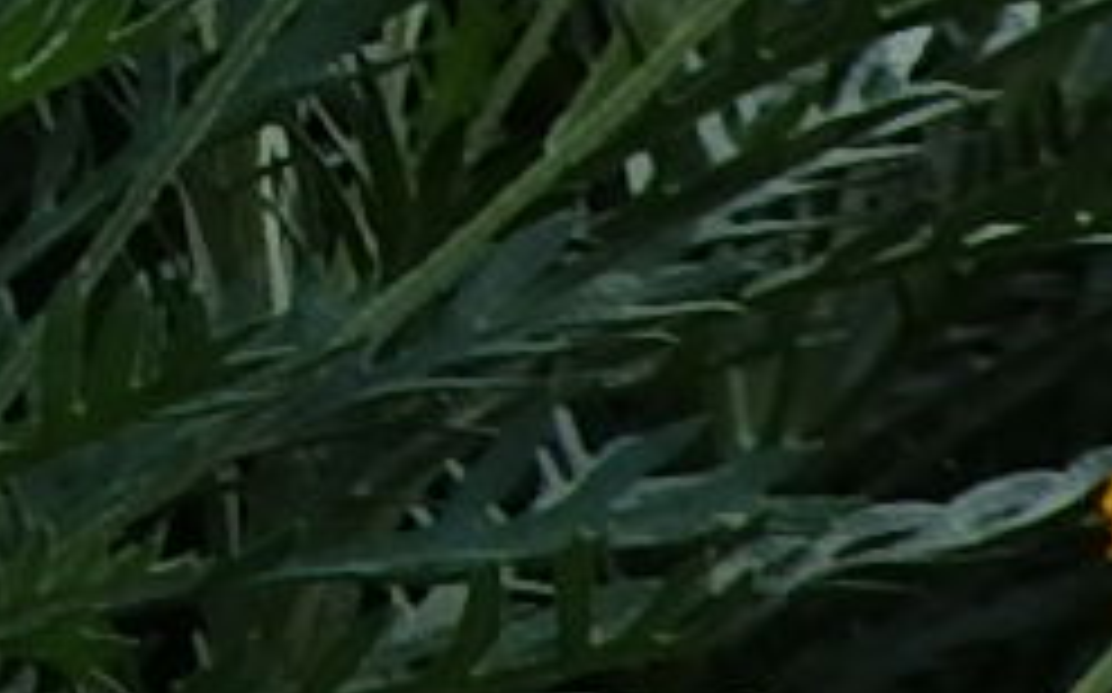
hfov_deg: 4.5
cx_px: -2562
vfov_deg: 2.9
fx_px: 13477
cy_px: -909
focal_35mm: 445
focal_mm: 9.8
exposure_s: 1/100
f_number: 4.1
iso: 125
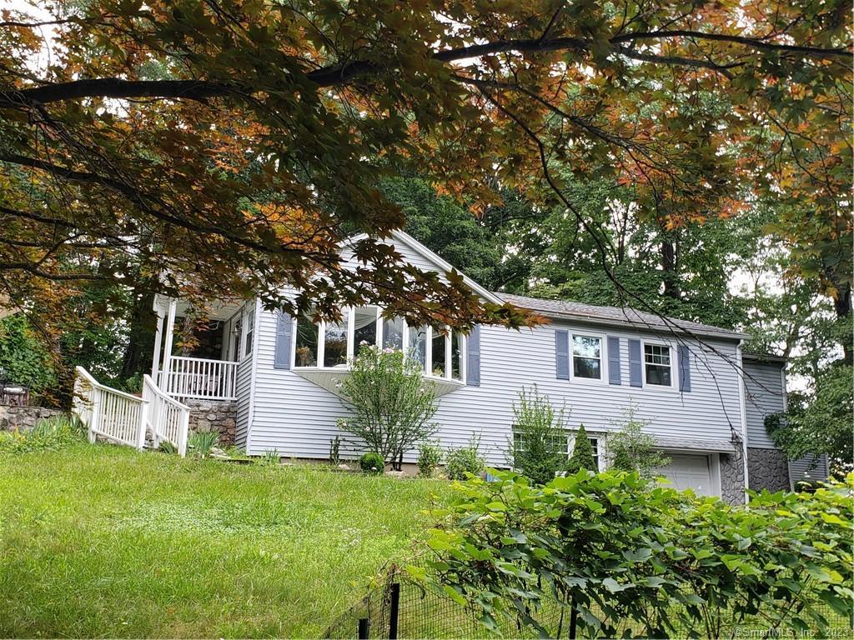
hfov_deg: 67.3
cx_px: 427
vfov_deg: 53.1
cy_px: 320
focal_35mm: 26
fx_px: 641
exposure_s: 1/81
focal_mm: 4.3
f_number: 2.4
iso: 50
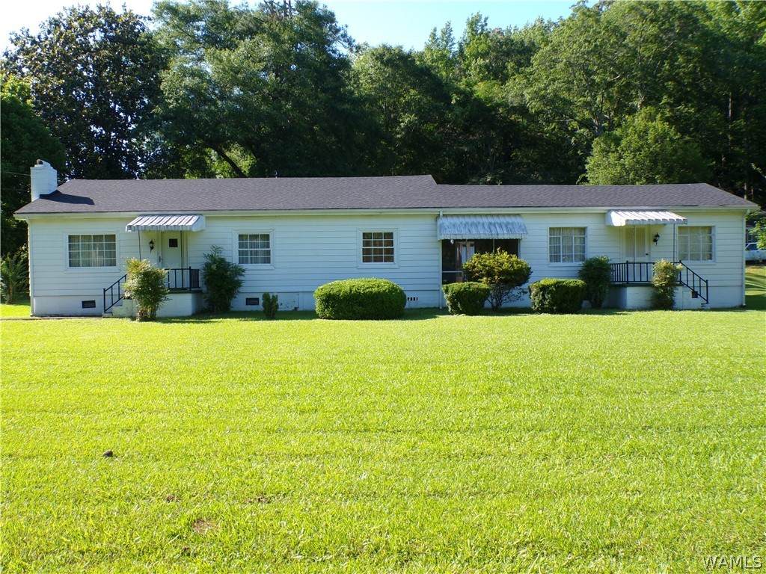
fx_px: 708
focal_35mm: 32
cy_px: 287
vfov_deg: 44.2
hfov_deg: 56.8
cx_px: 383
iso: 100
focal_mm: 5.8
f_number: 4.8
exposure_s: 1/200
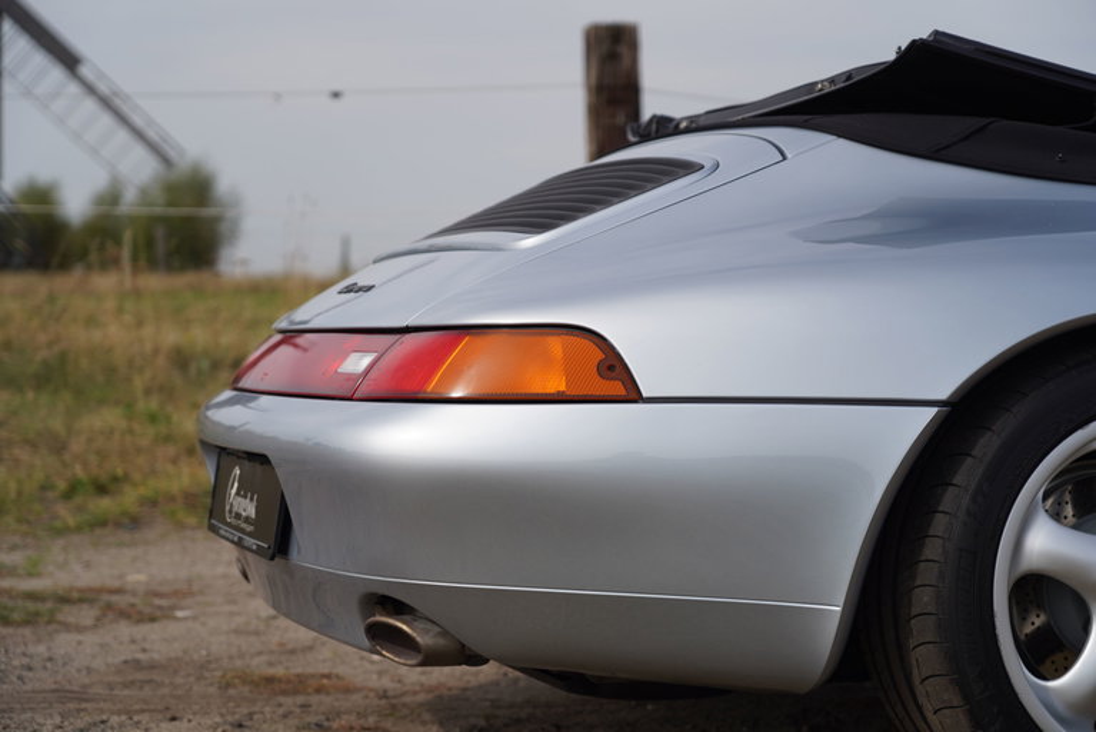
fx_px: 2101
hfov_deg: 29.2
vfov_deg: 19.8
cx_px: 548
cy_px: 366
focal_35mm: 69
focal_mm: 69
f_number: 4
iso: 100
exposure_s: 1/1250
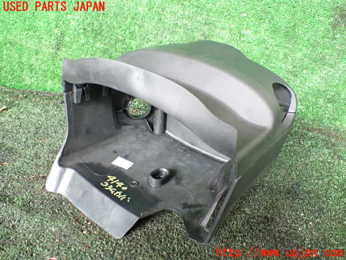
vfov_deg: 46.8
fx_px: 300
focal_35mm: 30
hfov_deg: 60.0
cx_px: 173
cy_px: 130
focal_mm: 5.4
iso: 800
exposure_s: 1/100
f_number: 2.3
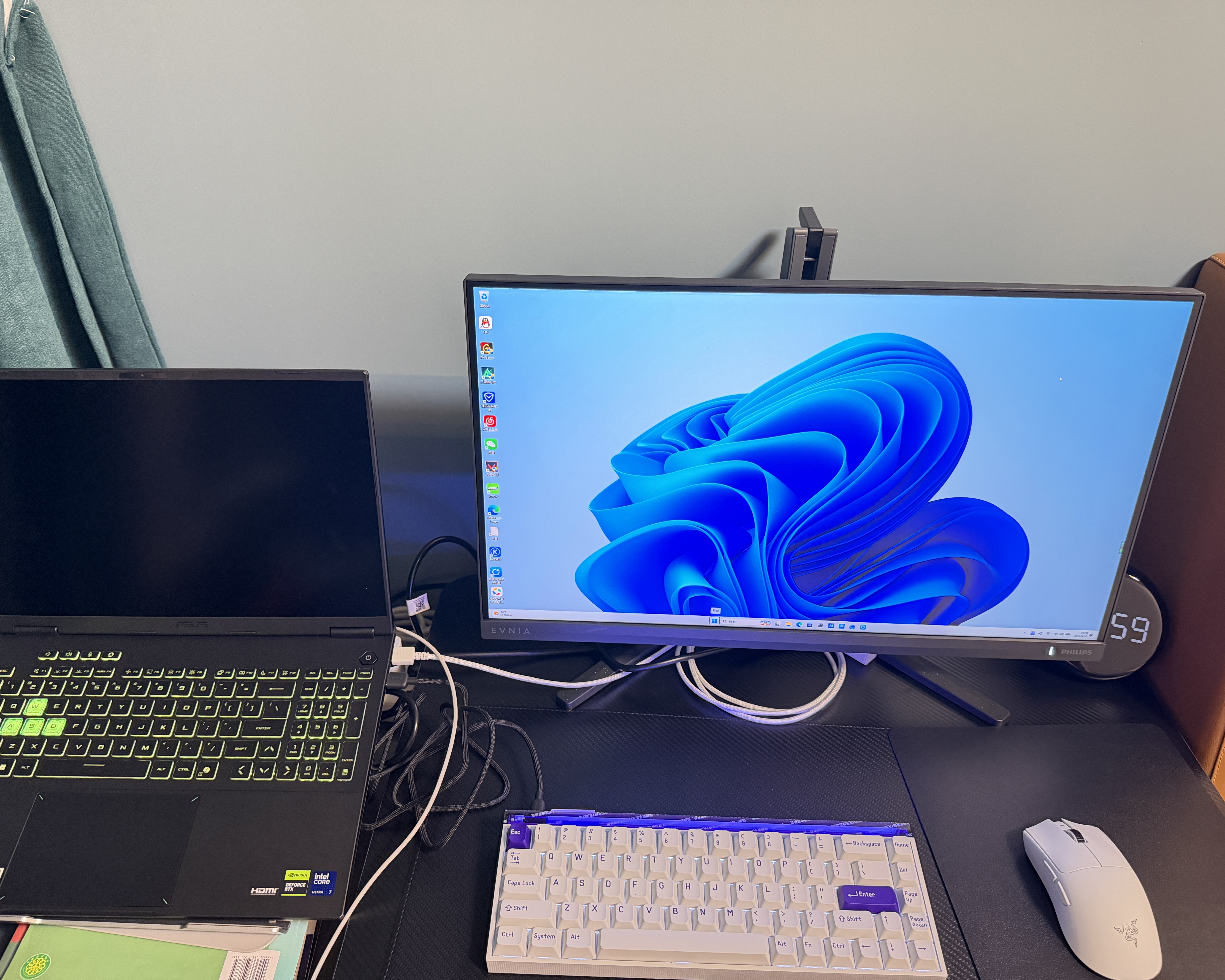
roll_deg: -0.1
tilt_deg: -32.0
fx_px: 906
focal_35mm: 25
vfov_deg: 56.8
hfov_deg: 68.1
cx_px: 594
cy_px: 490
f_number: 1.78
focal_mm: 6.76
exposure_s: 1/41
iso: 800
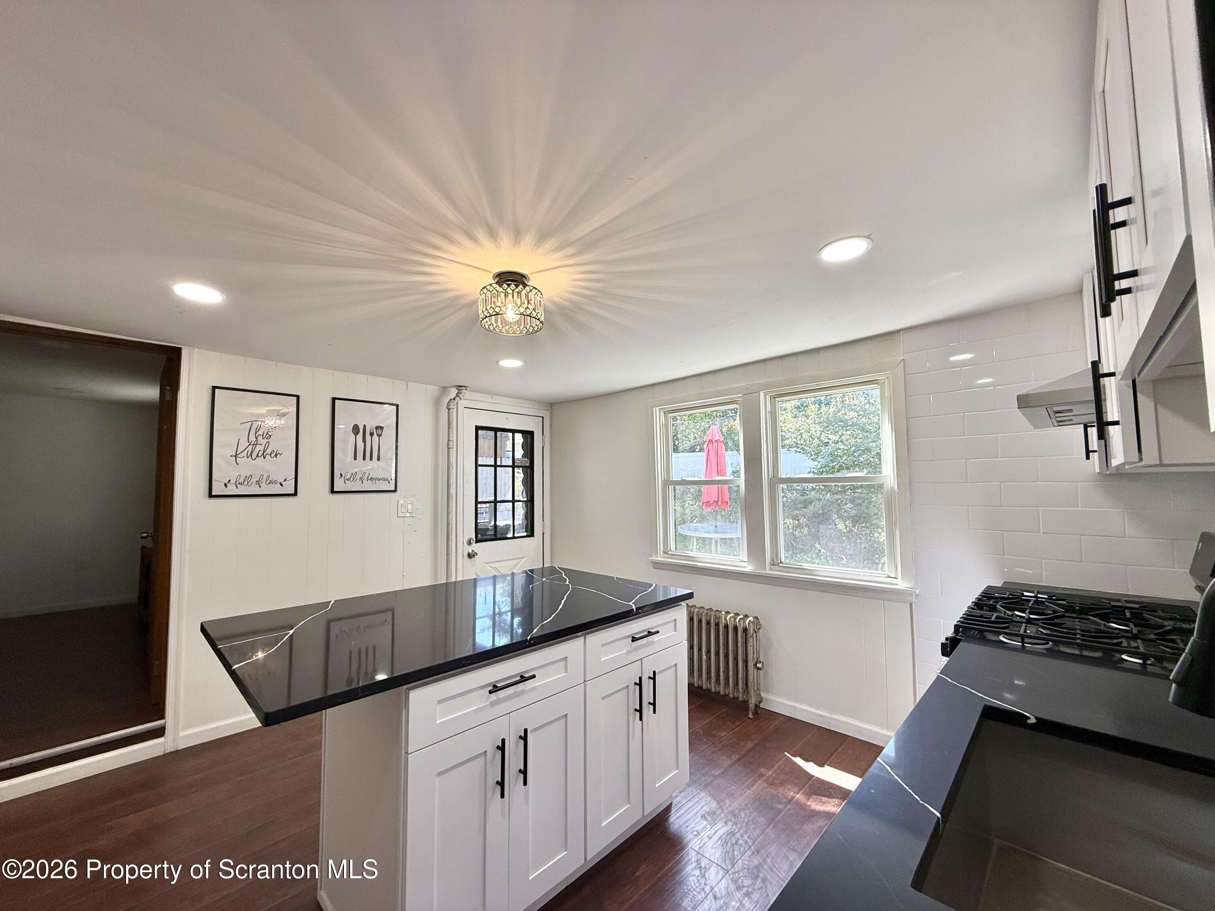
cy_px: 456
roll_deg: +0.2
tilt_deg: +4.3
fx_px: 491
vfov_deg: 85.7
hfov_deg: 102.1
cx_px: 608
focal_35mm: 14
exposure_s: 1/120
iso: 50
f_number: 2.2
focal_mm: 2.22
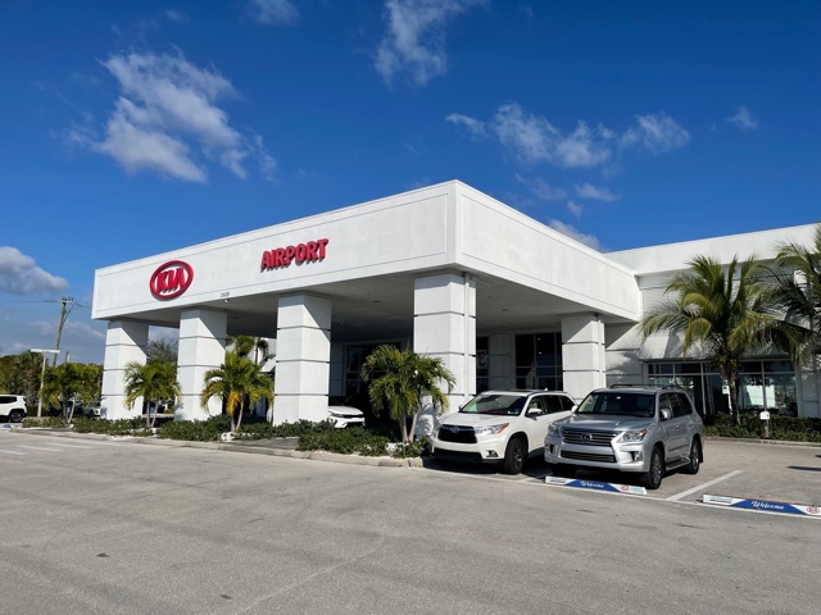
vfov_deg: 53.1
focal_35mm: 26
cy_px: 308
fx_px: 617
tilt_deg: +8.5
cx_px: 410
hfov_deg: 67.3
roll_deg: -1.2
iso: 32
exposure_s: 1/7937
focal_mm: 5.1
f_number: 1.6
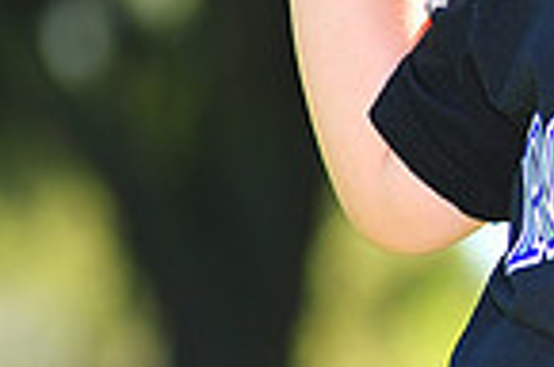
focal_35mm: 721
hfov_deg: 2.9
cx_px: 944
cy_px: -218
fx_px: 11071
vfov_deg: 1.9
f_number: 5
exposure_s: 1/320
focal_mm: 180
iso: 200
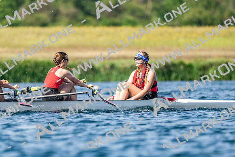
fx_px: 3914
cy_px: 78
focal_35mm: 600
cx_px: 118
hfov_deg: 3.4
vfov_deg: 2.3
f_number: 4.5
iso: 220
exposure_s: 1/2500
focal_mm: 400
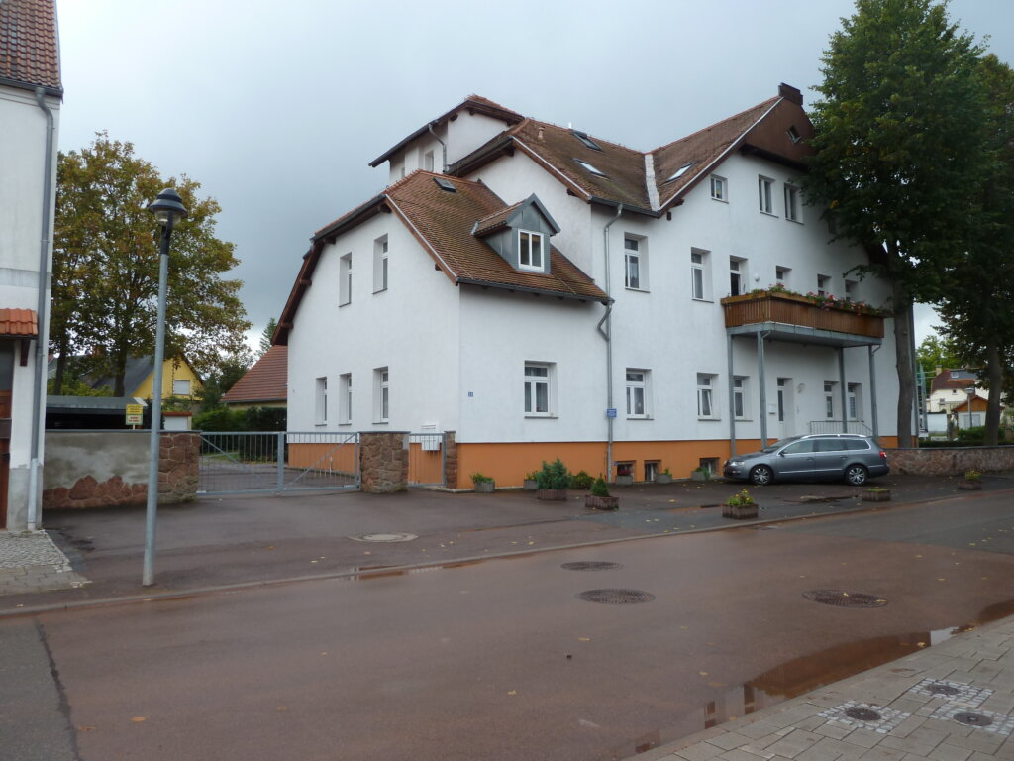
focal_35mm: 25
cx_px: 507
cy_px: 380
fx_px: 732
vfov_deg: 54.9
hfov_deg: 69.4
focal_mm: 4.1
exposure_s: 1/160
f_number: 4
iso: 80
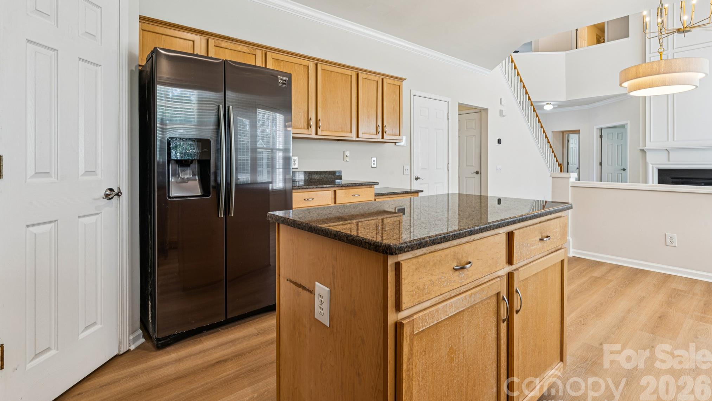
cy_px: 172
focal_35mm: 18
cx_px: 355
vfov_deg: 62.1
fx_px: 331
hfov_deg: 94.2
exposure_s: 1/1.67
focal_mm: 16.5
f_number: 13
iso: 100
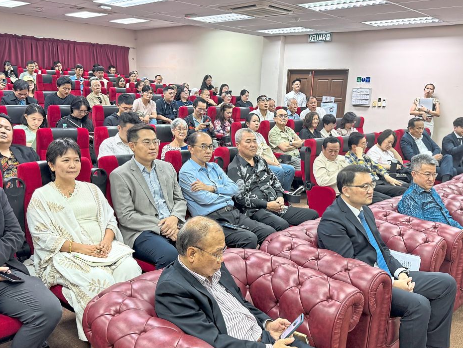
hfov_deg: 56.8
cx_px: 238
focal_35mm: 32
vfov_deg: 44.2
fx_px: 428
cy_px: 186
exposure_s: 1/50
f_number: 1.78
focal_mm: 6.76
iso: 160
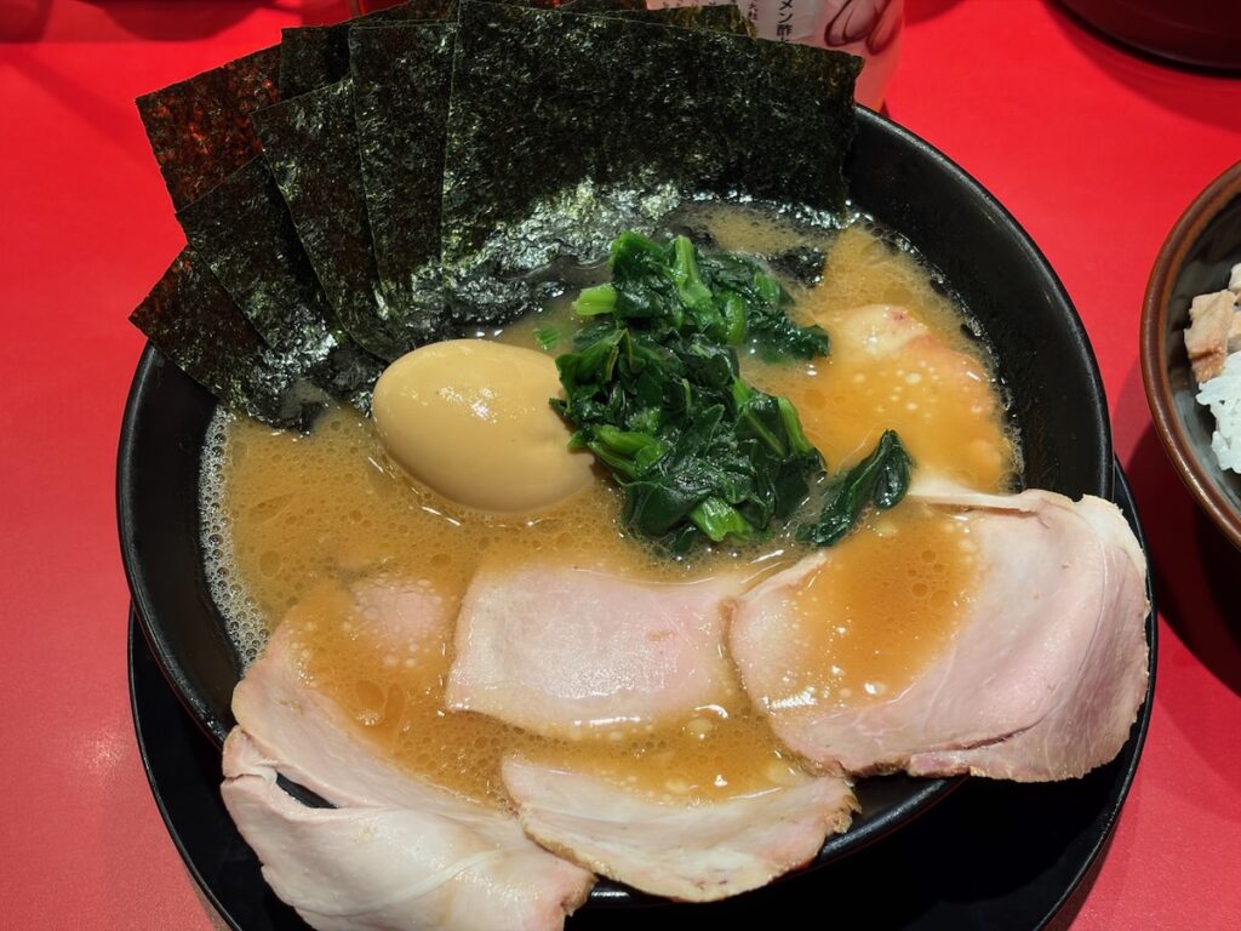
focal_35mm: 52
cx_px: 620
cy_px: 466
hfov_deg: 36.8
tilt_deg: -58.7
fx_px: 1864
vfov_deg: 28.0
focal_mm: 5.96
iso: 32
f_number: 1.6
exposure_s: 1/50
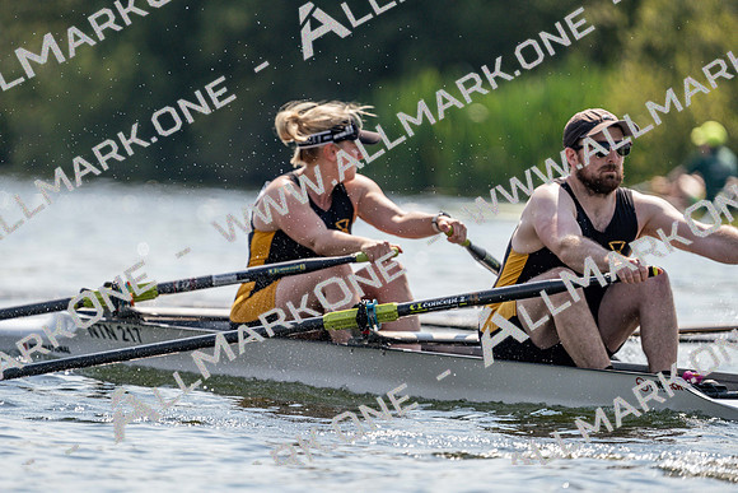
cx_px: 369
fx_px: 9944
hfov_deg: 4.3
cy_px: 246
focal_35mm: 485
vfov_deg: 2.8
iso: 250
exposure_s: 1/1600
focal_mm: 485
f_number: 6.3
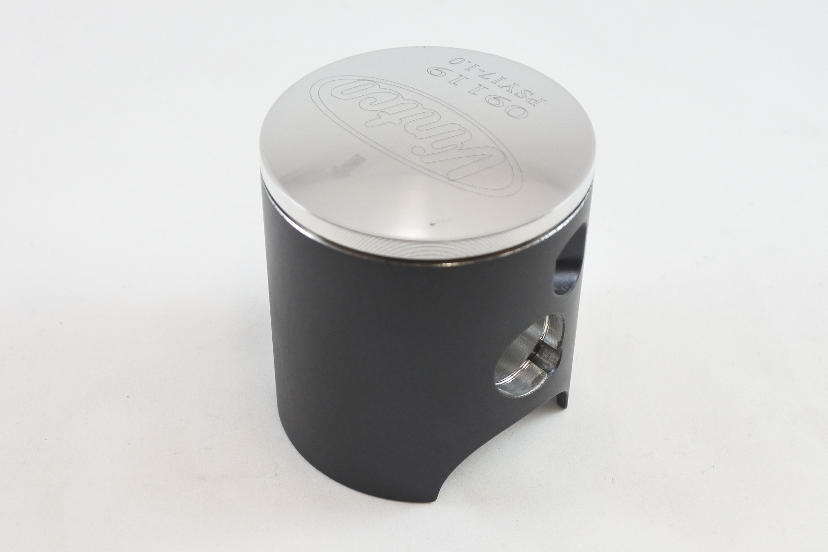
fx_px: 989
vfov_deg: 31.2
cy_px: 276
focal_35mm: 43
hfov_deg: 45.4
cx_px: 414
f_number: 4.5
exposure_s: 1/125
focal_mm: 16.1
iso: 500
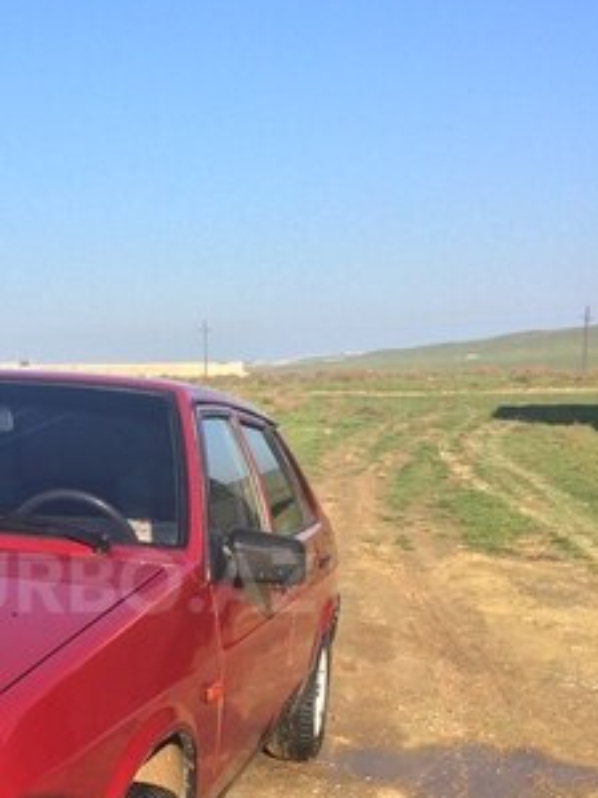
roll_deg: +3.5
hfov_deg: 29.5
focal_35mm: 48
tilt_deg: -12.6
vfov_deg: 38.8
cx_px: 112
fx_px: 1106
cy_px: 583
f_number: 2.2
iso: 32
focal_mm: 4.15
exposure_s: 1/1520
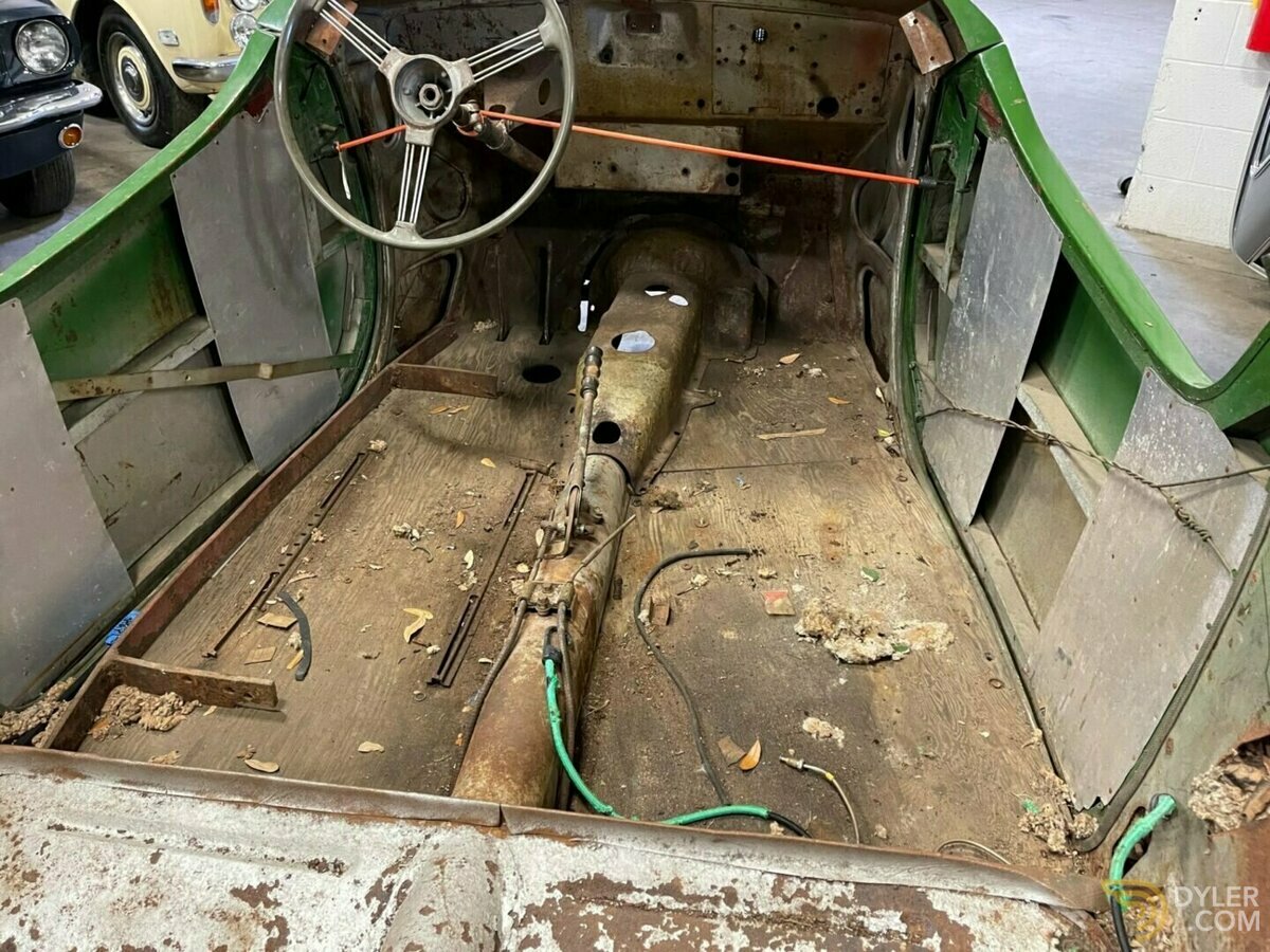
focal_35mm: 26
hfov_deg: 67.3
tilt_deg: -35.1
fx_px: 954
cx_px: 635
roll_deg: +1.4
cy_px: 476
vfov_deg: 53.1
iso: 400
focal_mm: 5.1
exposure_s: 1/40
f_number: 1.6
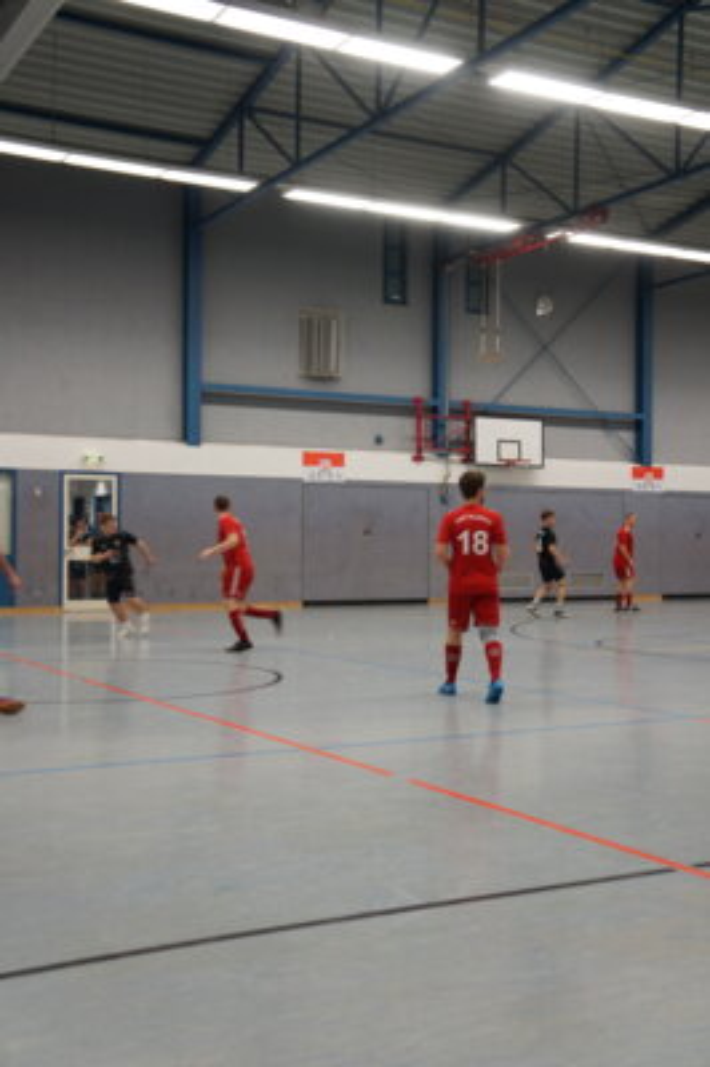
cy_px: 534
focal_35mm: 42
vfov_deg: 46.4
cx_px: 355
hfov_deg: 31.8
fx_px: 1245
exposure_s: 1/60
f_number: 4
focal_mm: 28
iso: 400
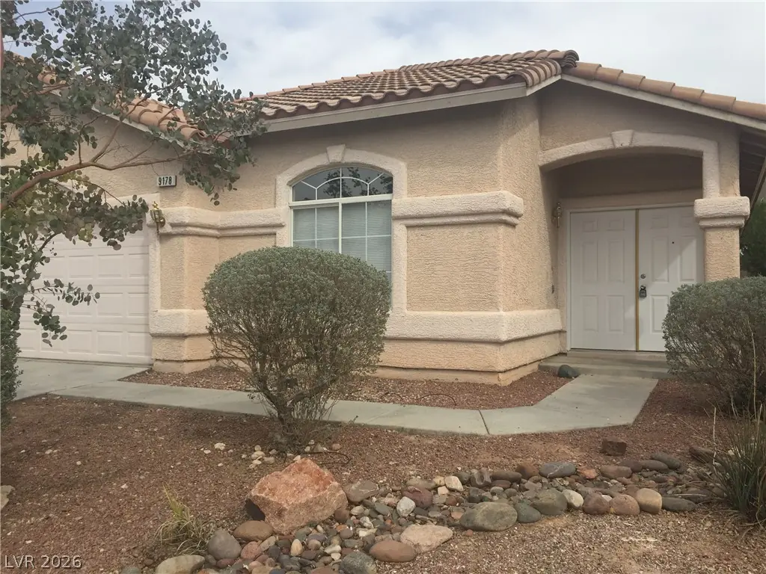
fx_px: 642
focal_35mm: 29
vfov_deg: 48.2
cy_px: 287
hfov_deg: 61.7
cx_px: 383
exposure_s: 1/2198
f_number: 2.2
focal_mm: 4.15
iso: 32
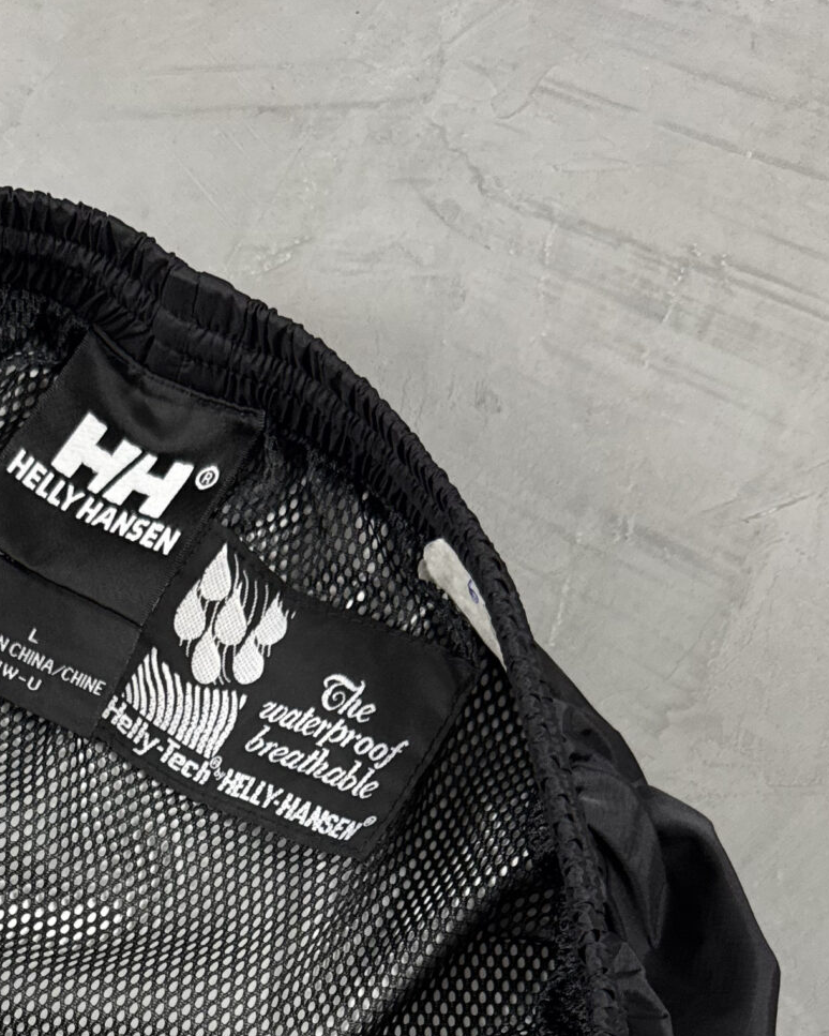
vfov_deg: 26.9
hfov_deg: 24.2
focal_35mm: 62
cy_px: 1256
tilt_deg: -81.4
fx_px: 1901
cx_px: 166
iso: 250
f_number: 1.78
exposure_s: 1/60
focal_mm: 6.76
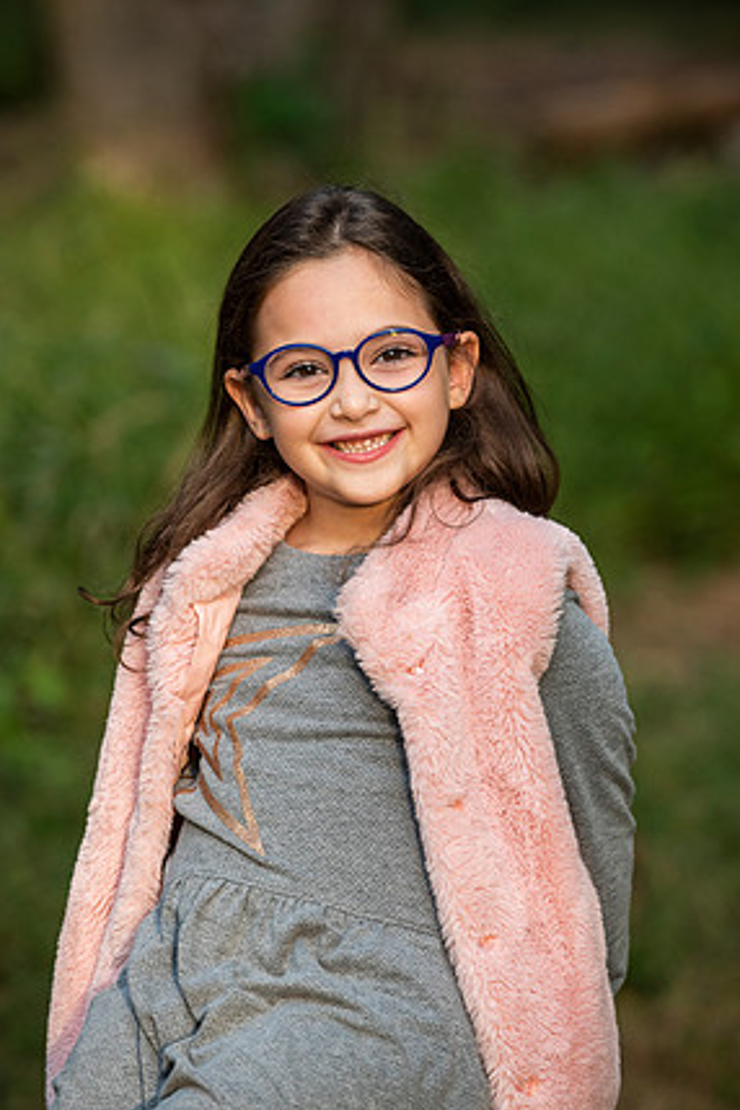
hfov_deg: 8.2
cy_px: 569
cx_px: 362
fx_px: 5180
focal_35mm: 168
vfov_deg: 12.2
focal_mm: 160
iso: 800
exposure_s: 1/640
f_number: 4.5
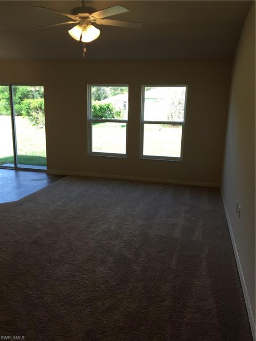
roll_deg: -2.6
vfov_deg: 61.7
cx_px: 128
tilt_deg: -11.7
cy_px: 170
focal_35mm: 29
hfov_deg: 48.2
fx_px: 286
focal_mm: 4.15
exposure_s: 1/100
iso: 32
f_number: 2.2
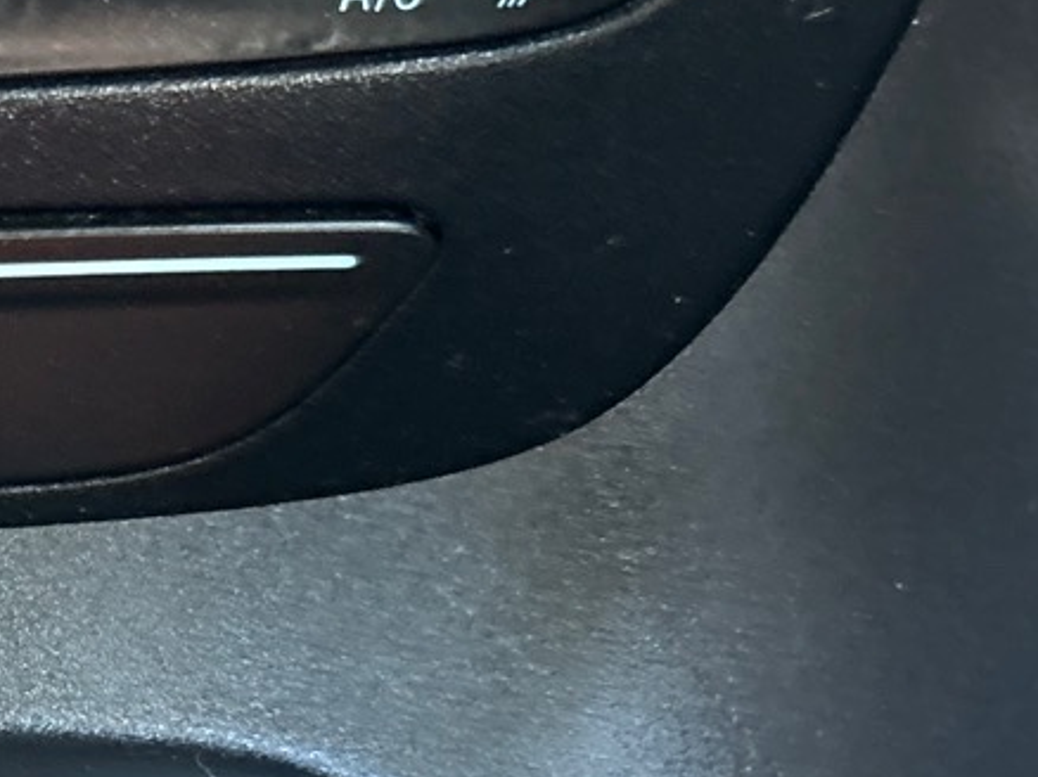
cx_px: -758
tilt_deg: -45.3
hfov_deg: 17.3
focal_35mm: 95
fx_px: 2847
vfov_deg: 15.5
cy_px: 405
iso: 500
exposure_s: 1/42
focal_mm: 5.7
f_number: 1.5
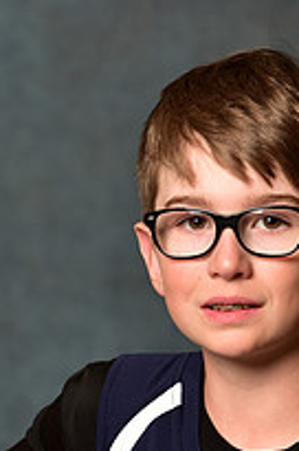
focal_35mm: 482
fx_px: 6025
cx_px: 148
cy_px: 524
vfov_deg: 4.3
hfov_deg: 2.8
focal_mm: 170
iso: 250
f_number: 4.5
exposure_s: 1/250
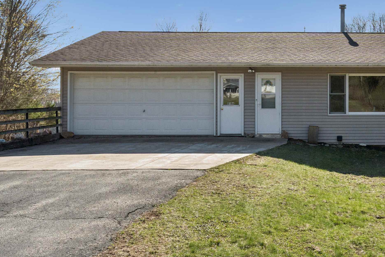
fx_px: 438
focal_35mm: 41
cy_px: 102
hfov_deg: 45.2
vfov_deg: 32.5
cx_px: 303
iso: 800
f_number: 18
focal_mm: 25
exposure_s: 1/500
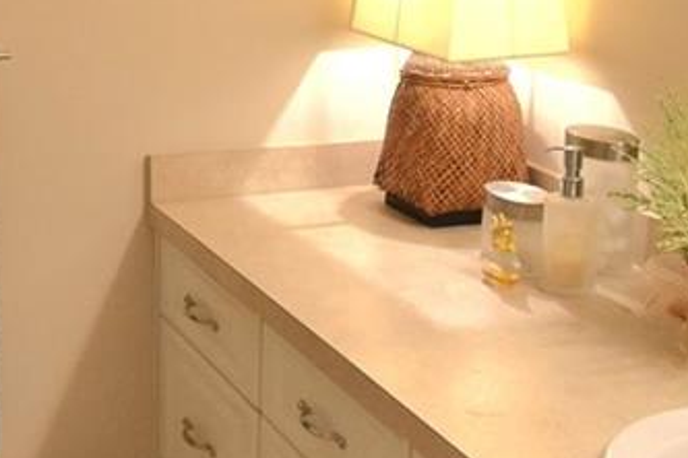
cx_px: 101
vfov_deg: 18.8
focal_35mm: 72
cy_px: 97
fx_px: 1376
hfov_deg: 27.3
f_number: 4.5
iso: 800
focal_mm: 10
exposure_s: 1/60.2
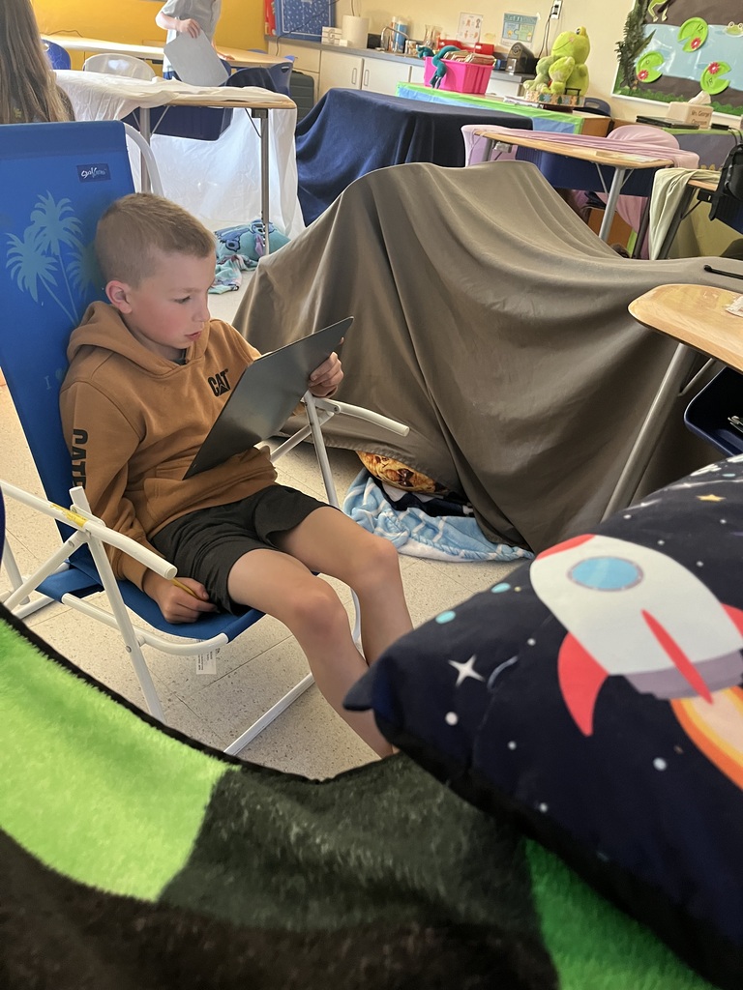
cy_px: 495
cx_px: 372
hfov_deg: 53.1
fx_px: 744
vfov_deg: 67.3
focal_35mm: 26
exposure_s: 1/41
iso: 500
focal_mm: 5.1
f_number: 1.6
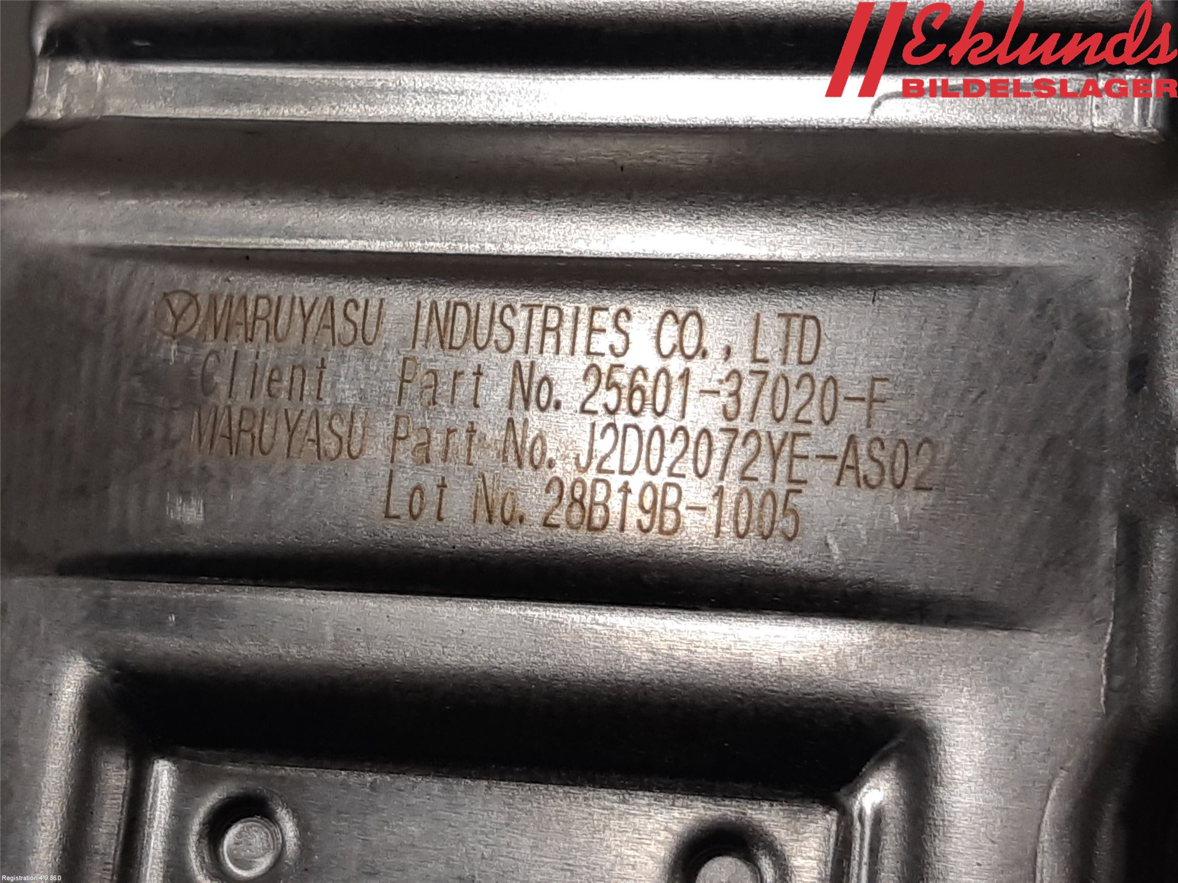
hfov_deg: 67.3
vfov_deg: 53.1
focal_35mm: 26
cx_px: 589
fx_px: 885
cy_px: 442
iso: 50
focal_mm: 3.93
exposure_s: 1/100
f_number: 1.7
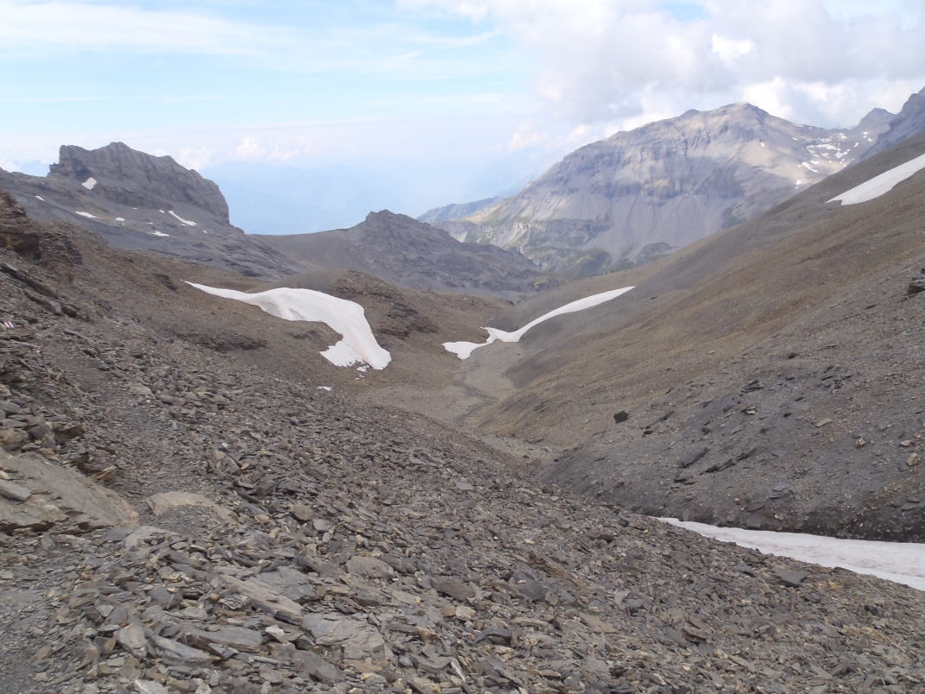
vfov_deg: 49.7
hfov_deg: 63.4
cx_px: 462
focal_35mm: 28
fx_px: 748
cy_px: 347
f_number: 4.5
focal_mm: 5
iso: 80
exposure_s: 1/400
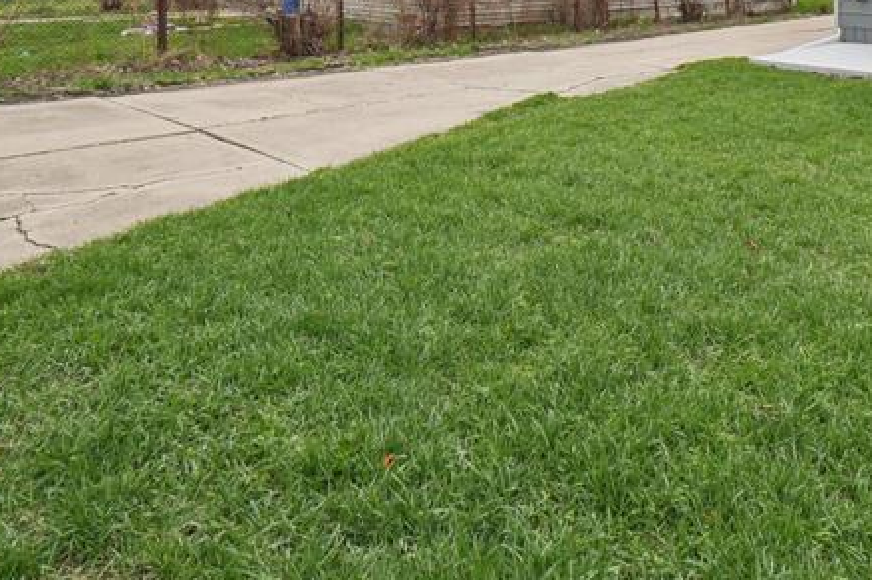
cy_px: -30
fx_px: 847
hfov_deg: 53.0
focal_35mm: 35
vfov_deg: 33.7
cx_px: 608
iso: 100
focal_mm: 10
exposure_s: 1/250
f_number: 8
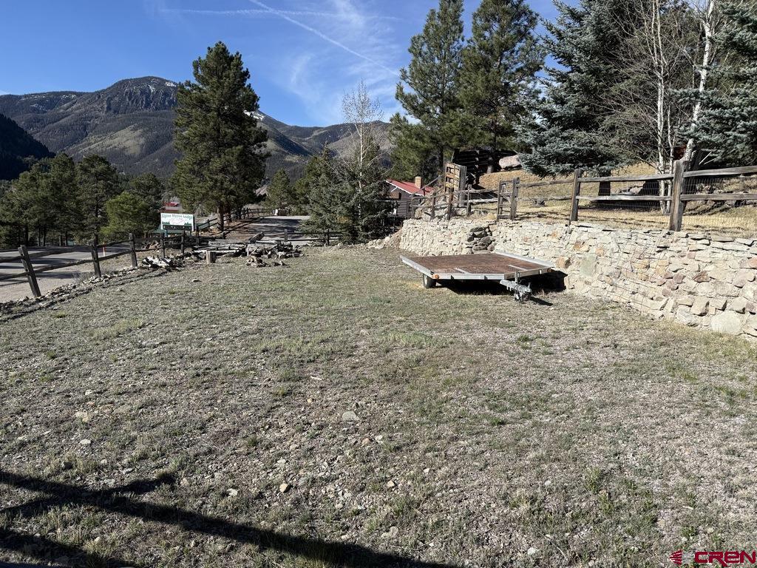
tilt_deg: -8.0
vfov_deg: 56.8
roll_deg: -2.5
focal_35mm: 24
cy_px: 284
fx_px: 525
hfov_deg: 71.6
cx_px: 378
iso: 80
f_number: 1.78
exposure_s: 1/4673
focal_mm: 6.76
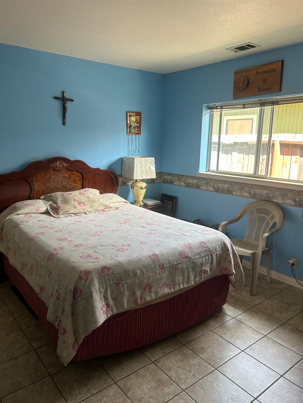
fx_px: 303
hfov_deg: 53.1
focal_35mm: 26
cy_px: 202
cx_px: 152
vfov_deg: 67.3
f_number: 1.5
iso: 125
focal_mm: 5.7
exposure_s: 1/121
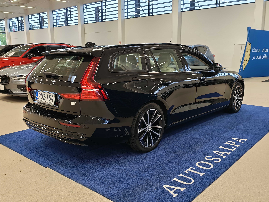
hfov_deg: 54.0
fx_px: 264
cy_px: 101
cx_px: 134
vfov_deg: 41.8
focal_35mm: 34
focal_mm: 6.12
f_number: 1.9
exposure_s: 1/100
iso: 160
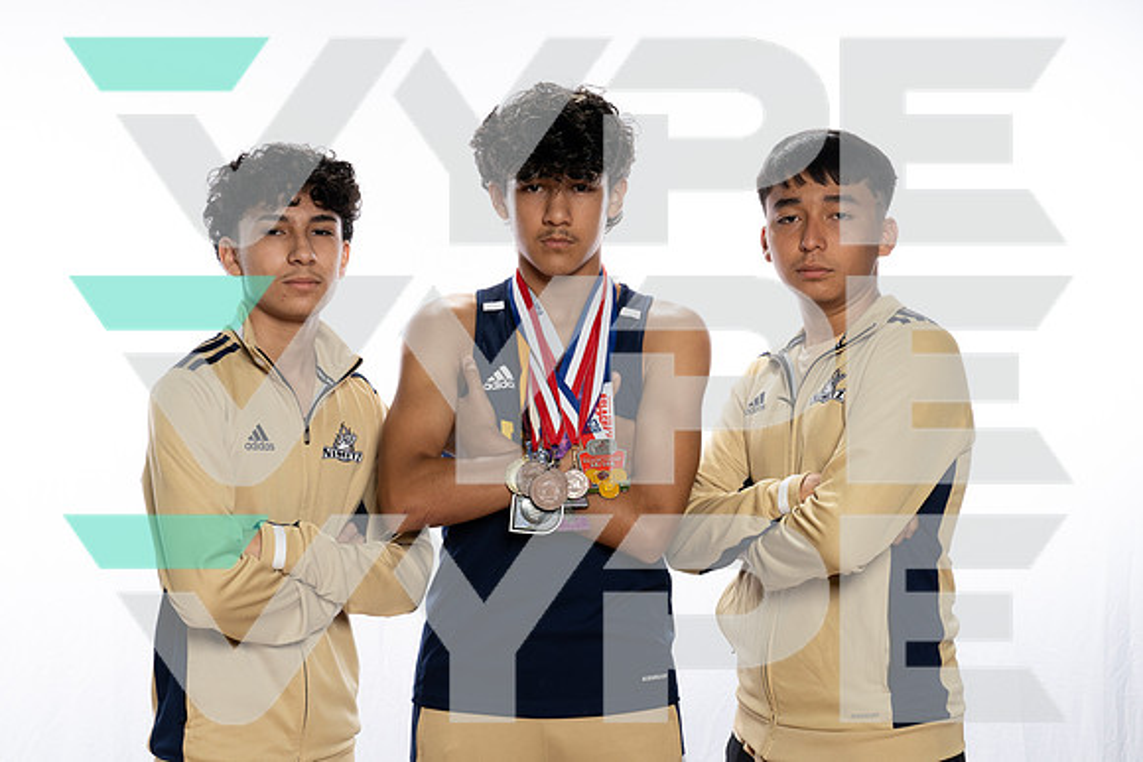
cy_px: 385
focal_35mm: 53
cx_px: 580
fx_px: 1686
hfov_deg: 37.5
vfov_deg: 25.5
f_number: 11
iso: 1250
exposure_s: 1/250
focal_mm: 50
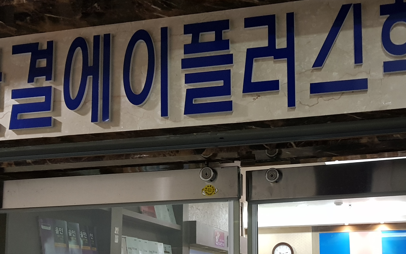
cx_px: 268
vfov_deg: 25.8
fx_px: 542
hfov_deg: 40.6
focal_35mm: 49
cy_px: 208
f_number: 1.7
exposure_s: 1/30
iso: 250
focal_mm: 4.3
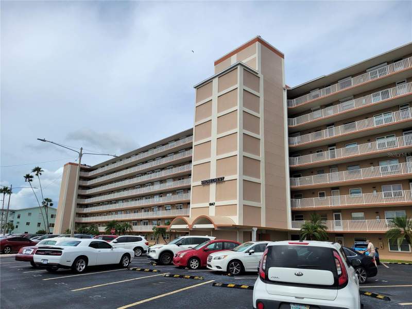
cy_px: 154
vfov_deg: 53.1
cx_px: 206
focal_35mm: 26
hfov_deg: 67.3
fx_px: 309
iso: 40
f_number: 1.8
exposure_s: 1/4244
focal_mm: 5.4
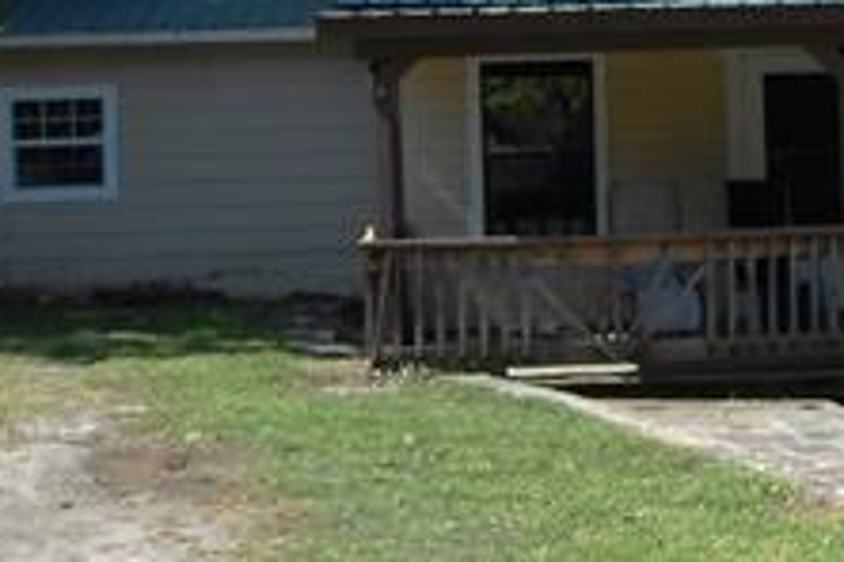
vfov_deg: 17.2
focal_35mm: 78
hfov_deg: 25.4
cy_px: 53
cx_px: 703
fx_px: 1829
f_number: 3.5
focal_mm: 4.6
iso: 80
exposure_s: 1/640
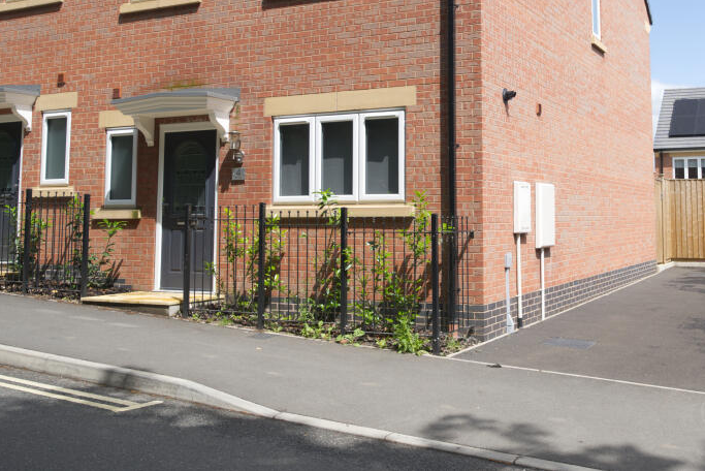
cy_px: 120
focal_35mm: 24
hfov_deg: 72.1
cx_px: 453
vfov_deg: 51.0
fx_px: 470
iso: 160
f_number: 4
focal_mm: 16
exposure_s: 1/30
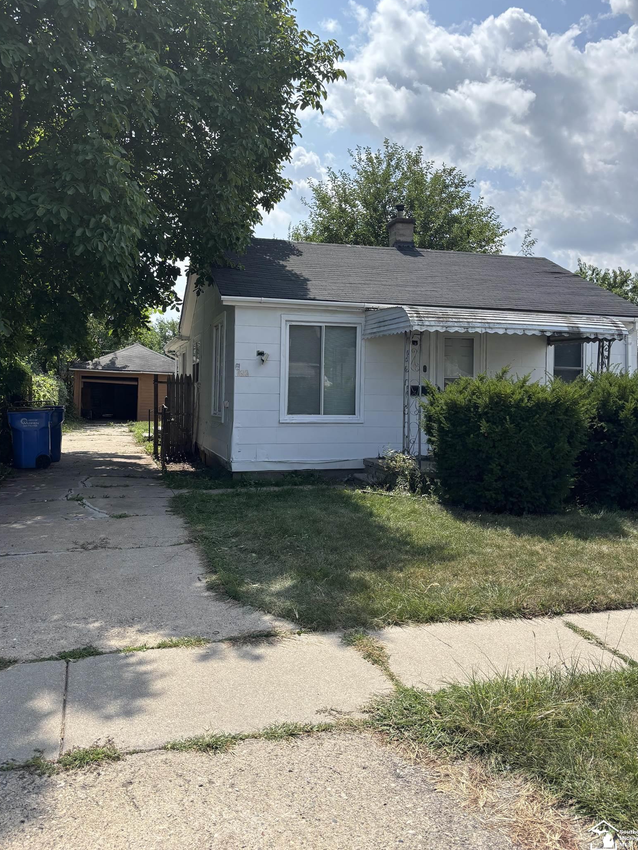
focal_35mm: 29
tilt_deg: +0.9
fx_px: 713
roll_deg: -2.0
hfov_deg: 48.2
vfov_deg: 61.5
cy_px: 383
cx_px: 311
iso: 50
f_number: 1.6
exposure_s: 1/4082
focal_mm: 5.96
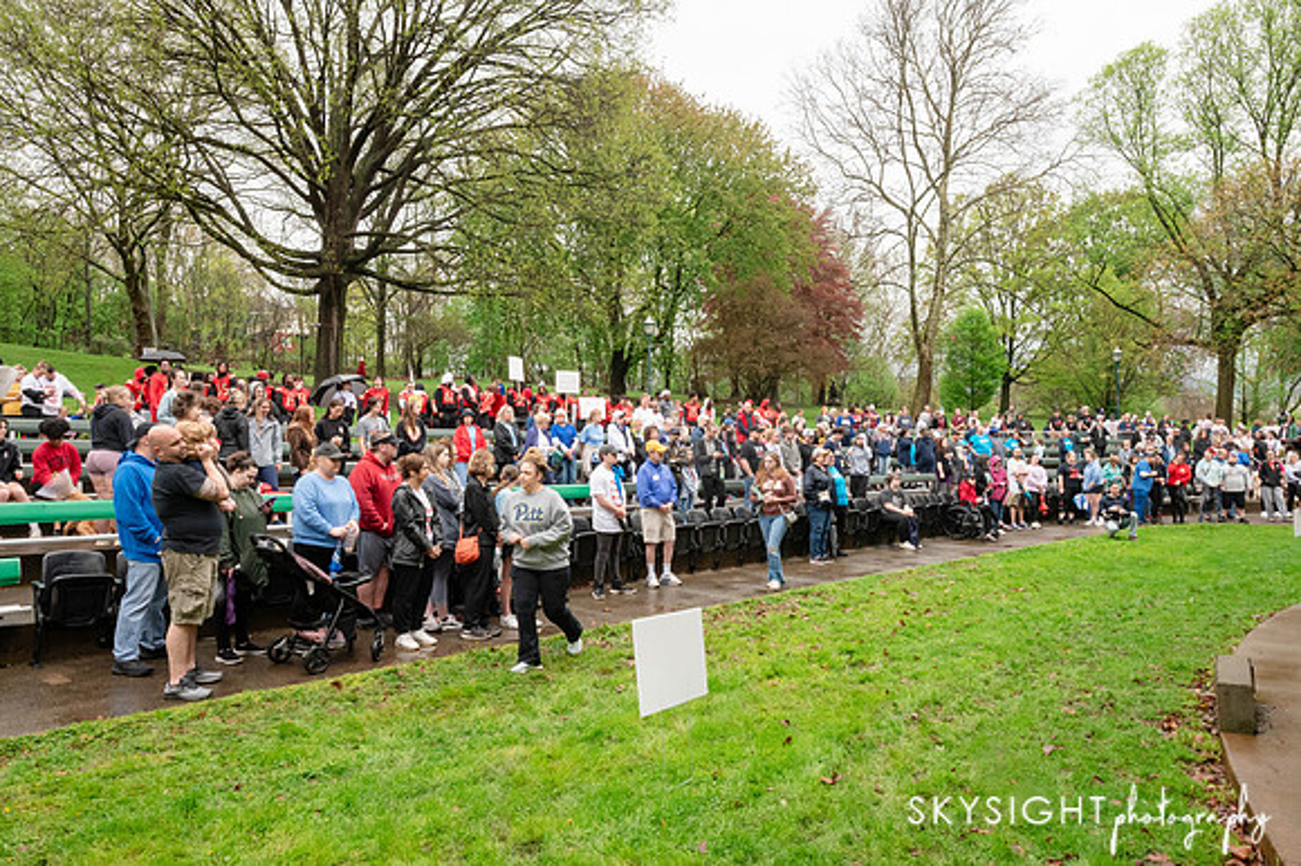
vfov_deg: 52.3
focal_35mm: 24
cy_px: 433
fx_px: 882
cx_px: 650
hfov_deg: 72.8
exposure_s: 1/250
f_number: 18
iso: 4000
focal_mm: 24
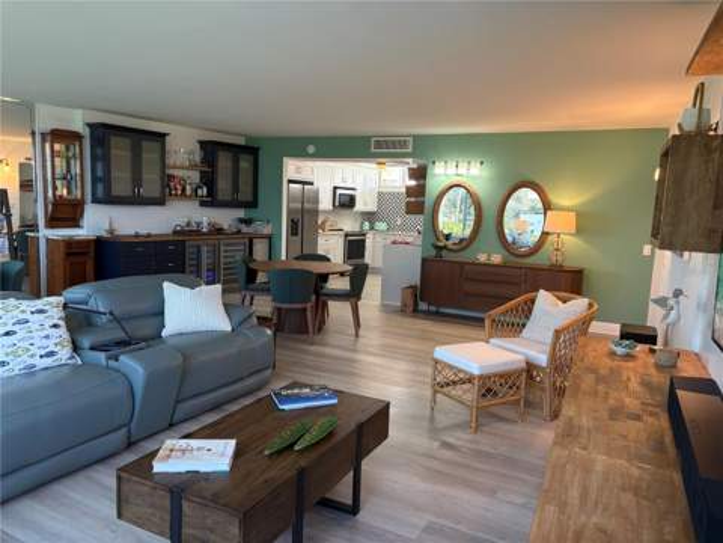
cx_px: 362
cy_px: 272
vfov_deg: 53.1
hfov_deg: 67.3
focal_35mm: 26
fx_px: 543
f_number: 1.6
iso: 200
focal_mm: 5.96
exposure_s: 1/120
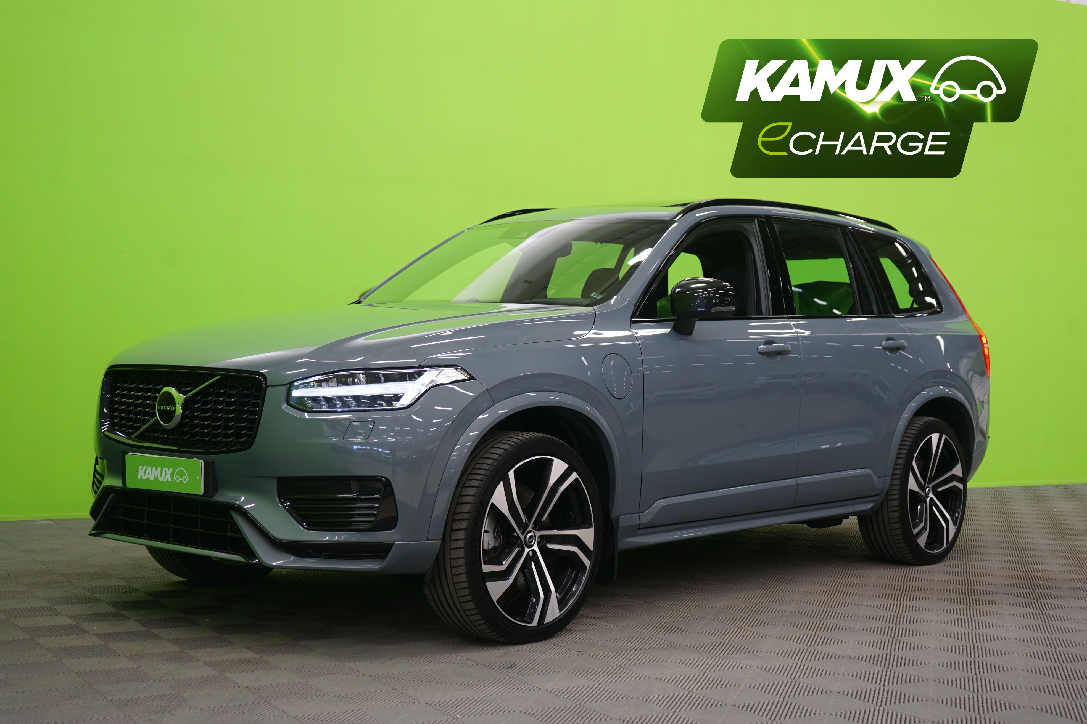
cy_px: 362
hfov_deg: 41.1
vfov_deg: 28.1
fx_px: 1449
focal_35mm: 48
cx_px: 544
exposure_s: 1/8
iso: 400
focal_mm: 48
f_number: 4.5
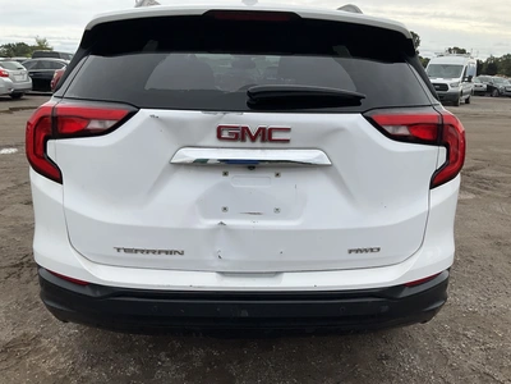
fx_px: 428
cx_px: 256
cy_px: 192
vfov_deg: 48.2
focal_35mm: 29
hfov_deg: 61.7
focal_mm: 3
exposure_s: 1/1577
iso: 25
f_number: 1.8
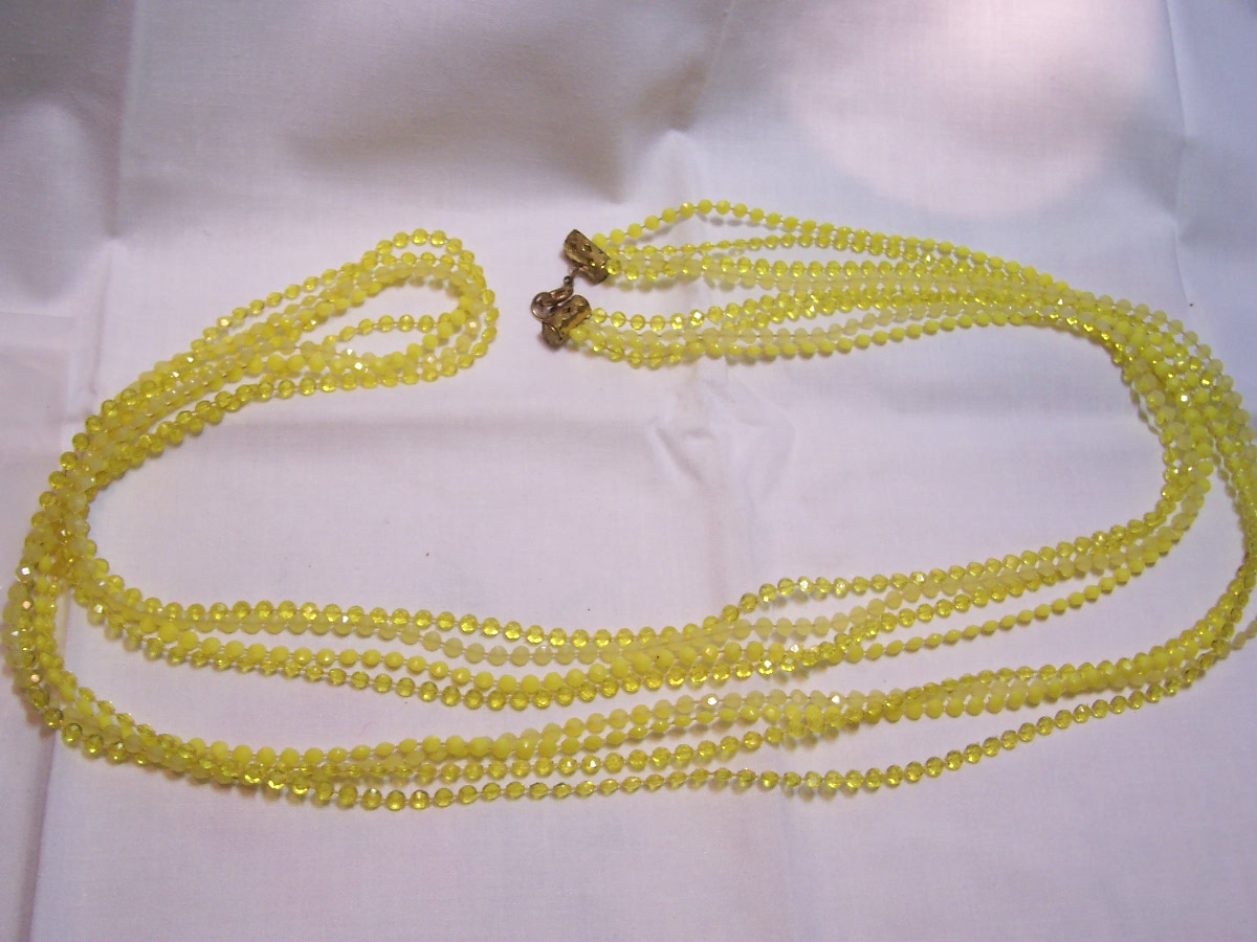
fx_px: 1344
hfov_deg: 50.1
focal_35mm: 37
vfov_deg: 38.7
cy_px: 471
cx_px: 628
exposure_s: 1/30
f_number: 2.8
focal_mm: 5.6
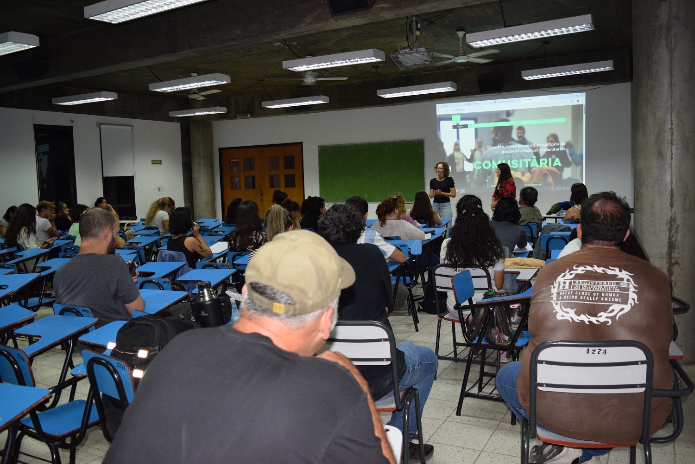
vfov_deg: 43.6
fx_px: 579
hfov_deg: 61.9
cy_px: 232
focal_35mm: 30
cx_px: 348
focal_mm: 20
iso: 800
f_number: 4
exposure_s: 1/60
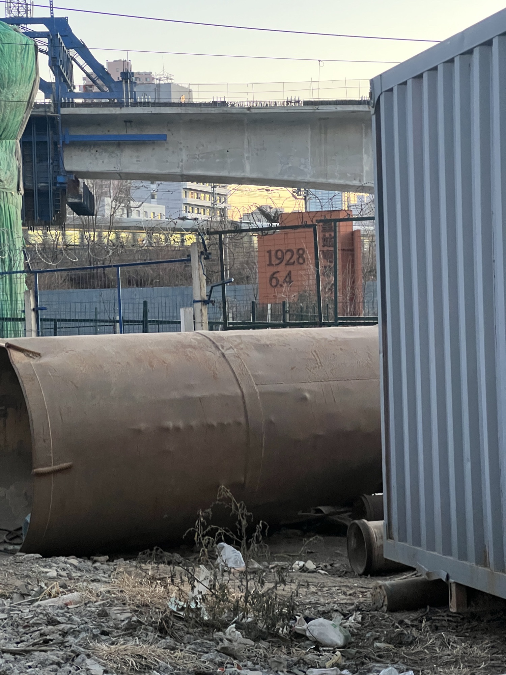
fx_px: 1501
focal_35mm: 77
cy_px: 338
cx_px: 253
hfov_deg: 19.1
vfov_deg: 25.3
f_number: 2.8
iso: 800
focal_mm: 9
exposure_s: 1/41
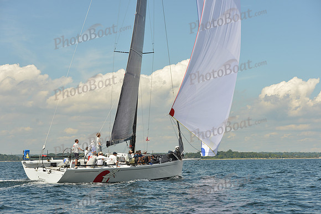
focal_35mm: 70
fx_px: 624
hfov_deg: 28.8
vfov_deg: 19.5
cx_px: 160
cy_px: 107
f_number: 8
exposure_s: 1/1250
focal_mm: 70
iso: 320
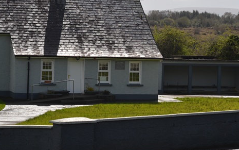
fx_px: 749
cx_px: 128
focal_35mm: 115
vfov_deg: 11.4
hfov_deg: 18.1
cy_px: 68
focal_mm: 70
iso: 200
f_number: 7.1
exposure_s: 1/800
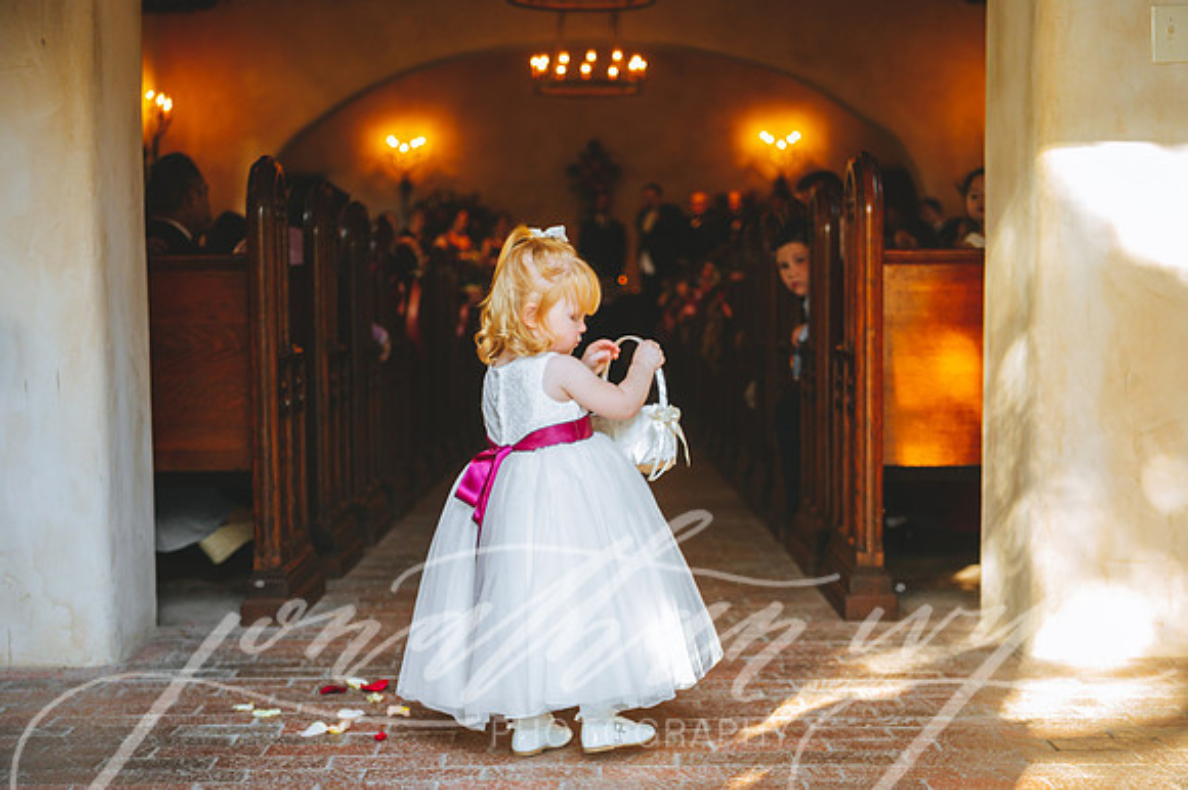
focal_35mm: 56
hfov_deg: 35.7
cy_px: 395
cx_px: 594
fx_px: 1847
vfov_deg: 24.2
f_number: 2.8
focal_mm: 56
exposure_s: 1/500
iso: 2000
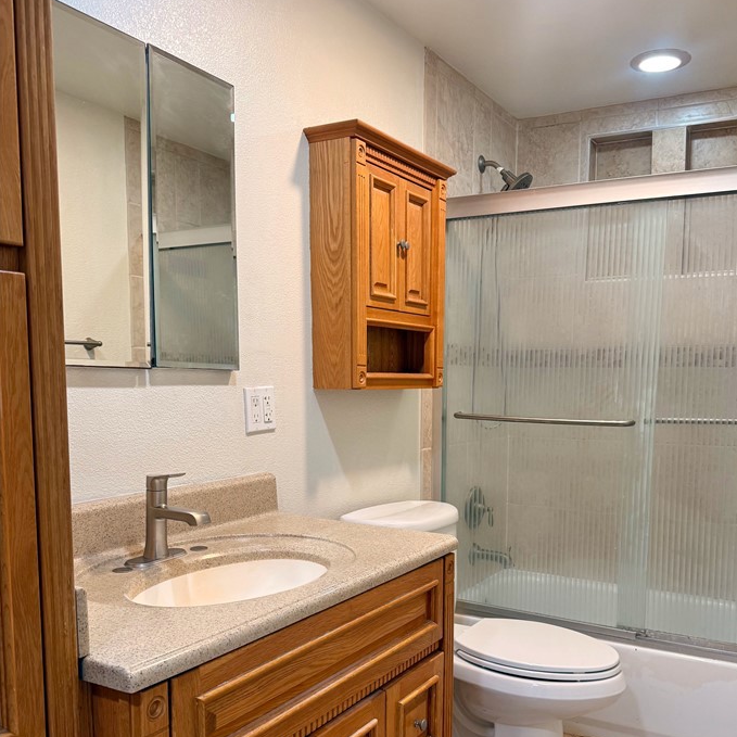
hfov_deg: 51.0
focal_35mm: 32
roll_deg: -1.2
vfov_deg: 50.7
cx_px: 415
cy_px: 455
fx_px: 771
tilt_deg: -6.2
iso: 200
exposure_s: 1/120
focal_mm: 6.76
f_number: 1.78
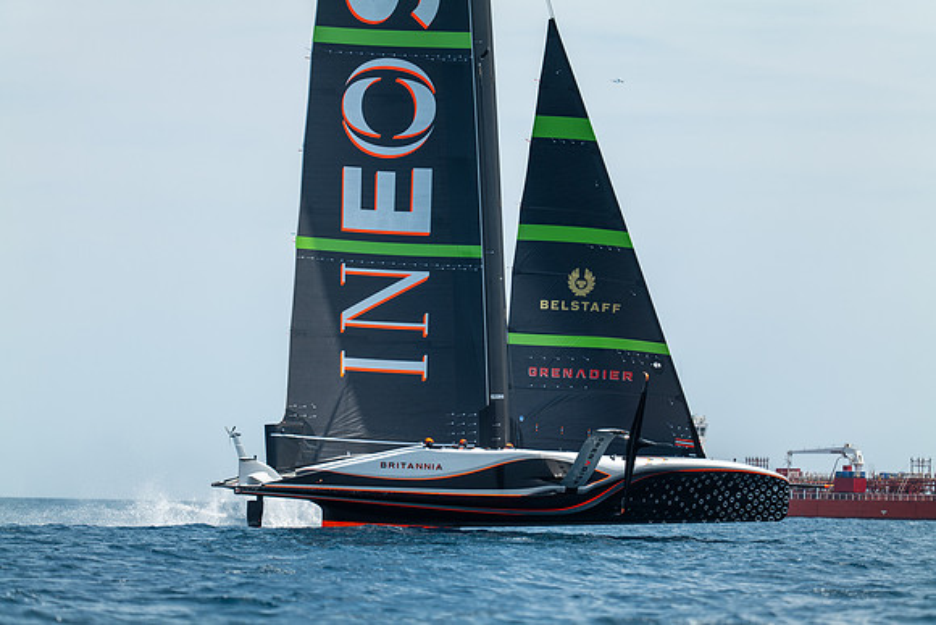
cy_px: 312
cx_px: 468
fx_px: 5201
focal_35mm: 200
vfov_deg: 6.9
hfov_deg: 10.3
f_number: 2.8
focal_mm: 200
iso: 100
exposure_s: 1/2000
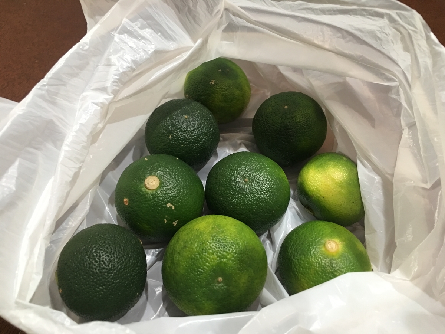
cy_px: 167
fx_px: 373
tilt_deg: -54.2
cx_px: 222
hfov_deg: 61.7
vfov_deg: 48.2
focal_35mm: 29
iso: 100
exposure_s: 1/10
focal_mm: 4.15
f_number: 2.2
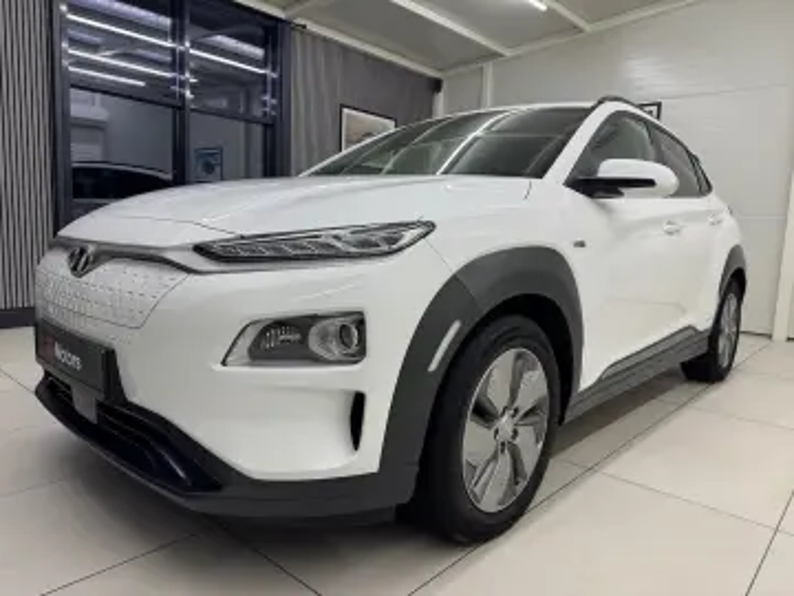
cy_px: 298
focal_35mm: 24
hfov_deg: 71.6
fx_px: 550
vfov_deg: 56.8
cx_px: 397
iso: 125
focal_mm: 6.76
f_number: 1.78
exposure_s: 1/100
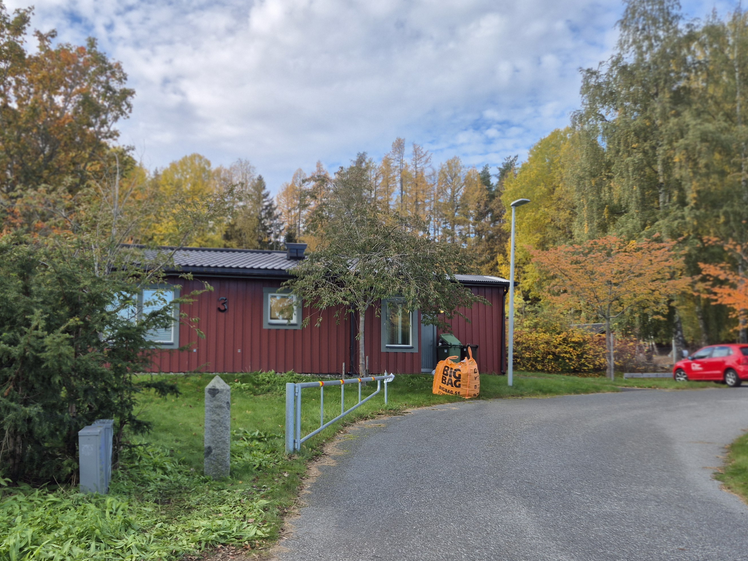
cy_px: 304
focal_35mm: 35
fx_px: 756
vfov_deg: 40.7
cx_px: 252
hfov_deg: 51.7
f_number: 1.8
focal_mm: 5.4
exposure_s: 1/828
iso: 25
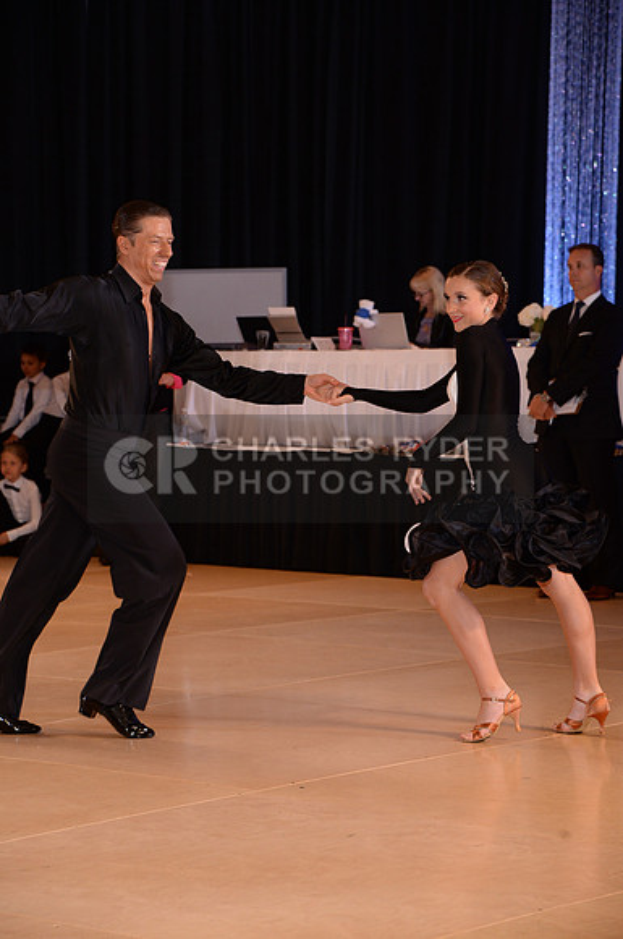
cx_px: 312
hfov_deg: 14.4
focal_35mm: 95
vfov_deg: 21.5
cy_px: 470
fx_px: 2473
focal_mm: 95
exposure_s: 1/250
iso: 1250
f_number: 5.6
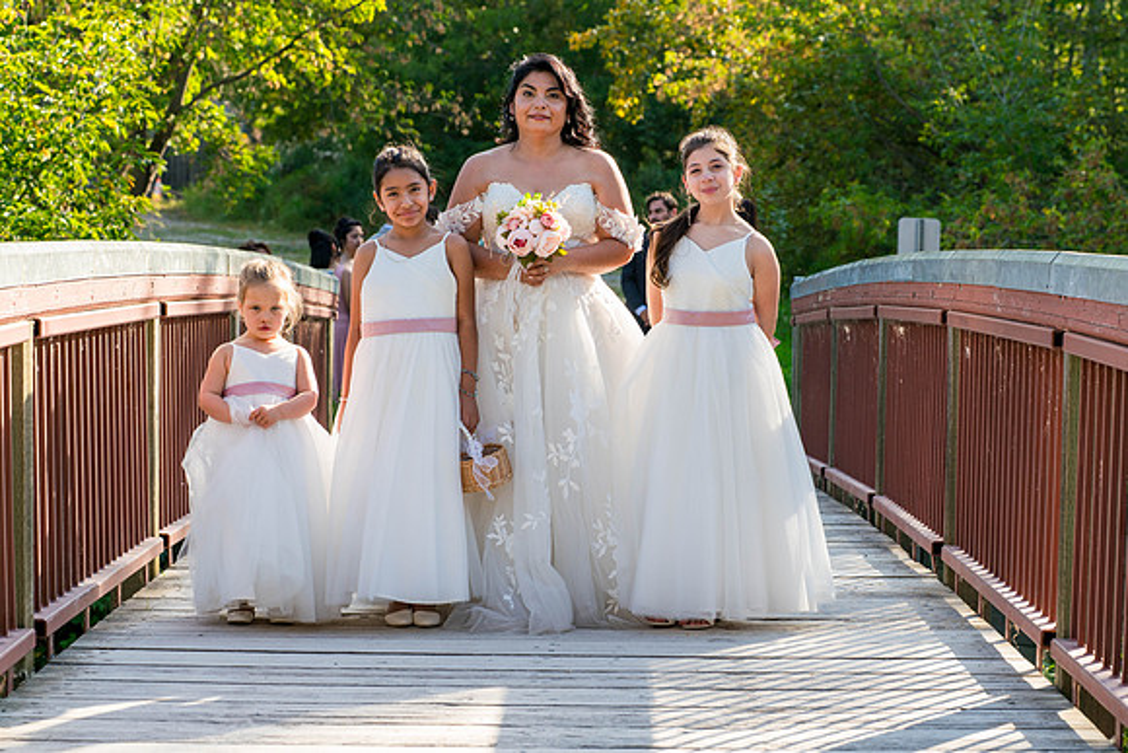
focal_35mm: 81
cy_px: 376
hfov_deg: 25.1
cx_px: 564
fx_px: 2538
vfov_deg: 16.9
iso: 250
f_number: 5
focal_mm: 81
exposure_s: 1/250
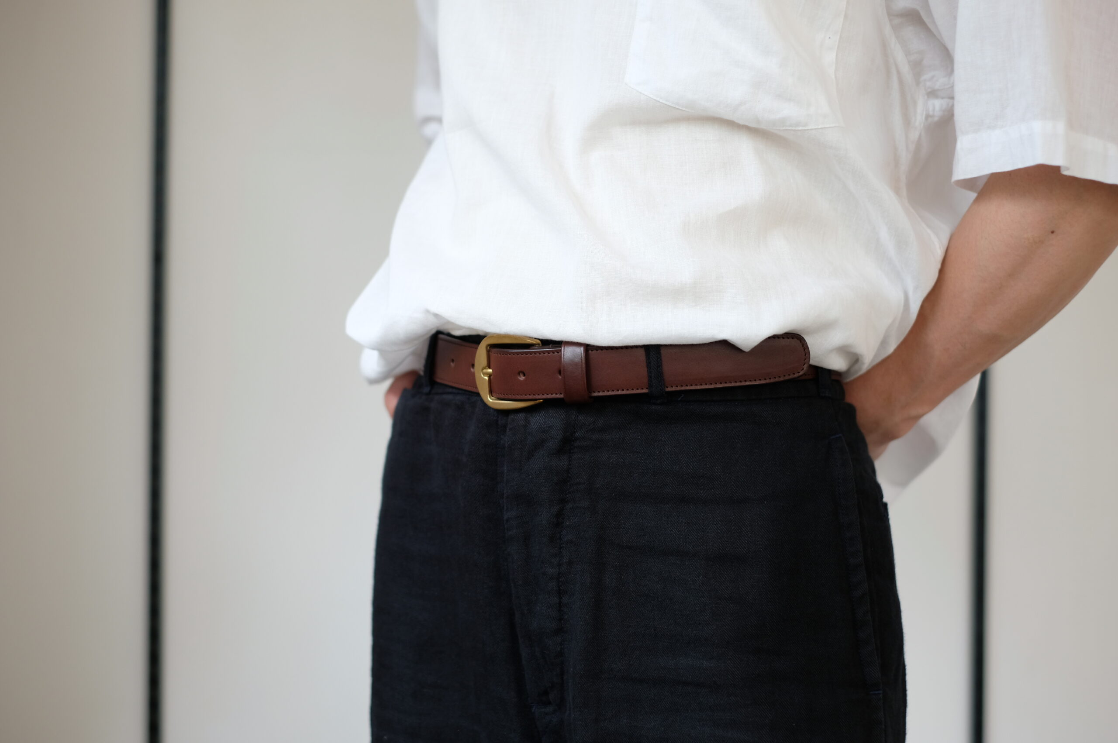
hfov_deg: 37.5
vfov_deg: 25.5
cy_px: 372
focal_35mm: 53
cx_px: 559
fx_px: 1644
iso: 200
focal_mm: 35
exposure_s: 1/280
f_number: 2
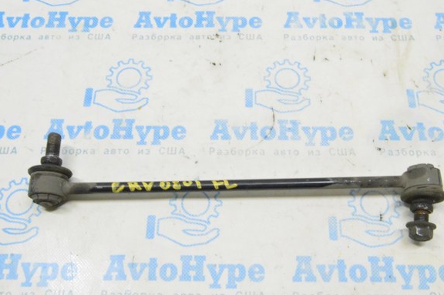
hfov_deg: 48.5
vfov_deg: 33.3
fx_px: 493
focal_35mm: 40
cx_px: 236
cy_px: 154
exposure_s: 1/15
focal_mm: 24
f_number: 20
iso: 6400
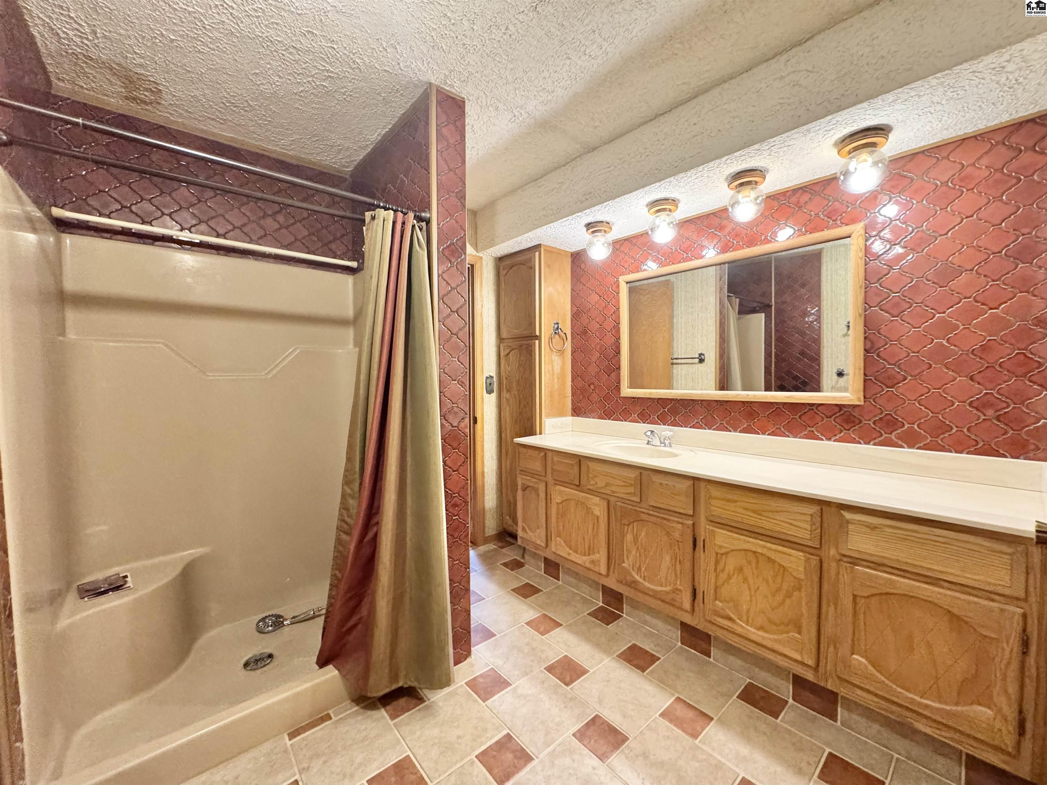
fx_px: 423
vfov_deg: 85.7
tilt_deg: -2.2
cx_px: 524
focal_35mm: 14
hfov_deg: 102.1
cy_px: 392
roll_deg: +0.4
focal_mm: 2.22
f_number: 2.2
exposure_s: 1/60
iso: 500
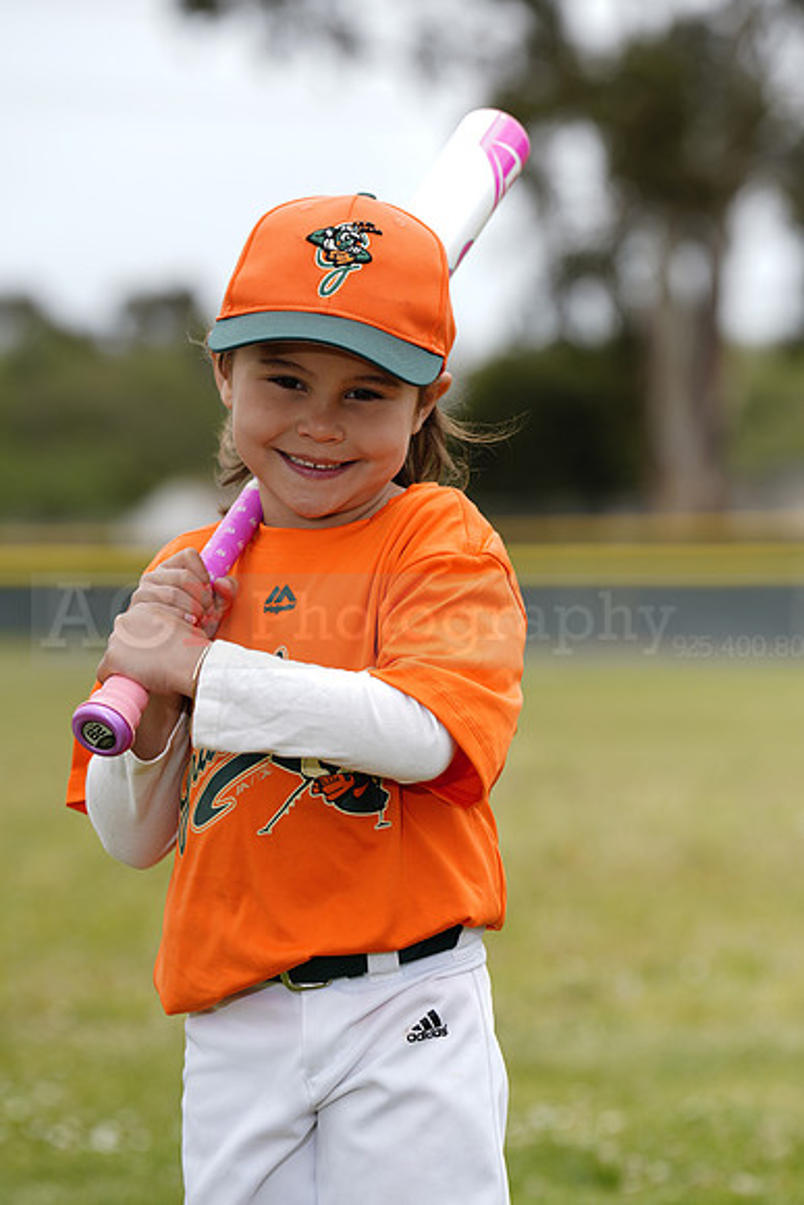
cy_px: 602
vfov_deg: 11.3
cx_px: 402
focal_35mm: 182
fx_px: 6093
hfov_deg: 7.5
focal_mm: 182
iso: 50
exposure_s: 1/250
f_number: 5.6
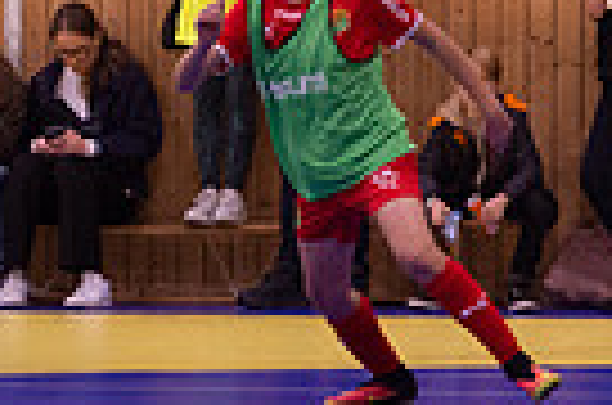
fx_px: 5258
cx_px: -230
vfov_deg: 4.4
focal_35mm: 310
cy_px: 338
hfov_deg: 6.6
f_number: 3.2
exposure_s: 1/400
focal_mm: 70
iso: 4000
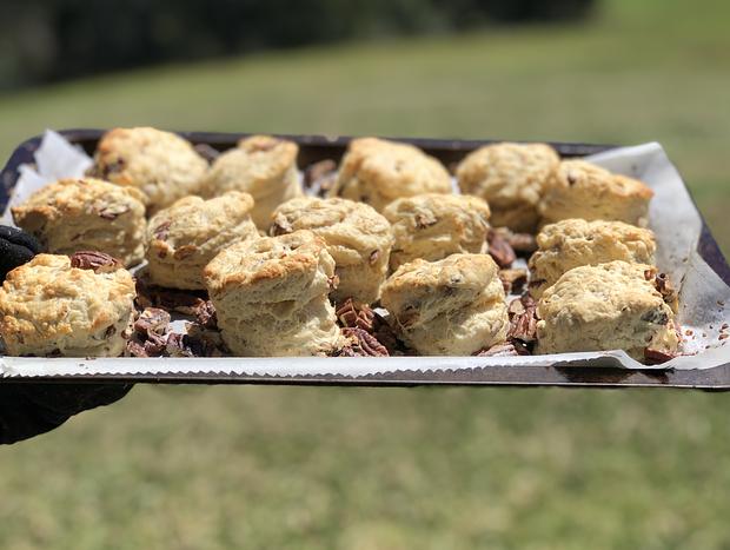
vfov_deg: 25.7
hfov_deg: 33.7
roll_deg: +1.9
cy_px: 275
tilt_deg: -21.1
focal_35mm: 57
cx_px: 365
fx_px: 1204
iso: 20
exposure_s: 1/1143
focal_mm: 6.6
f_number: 2.8
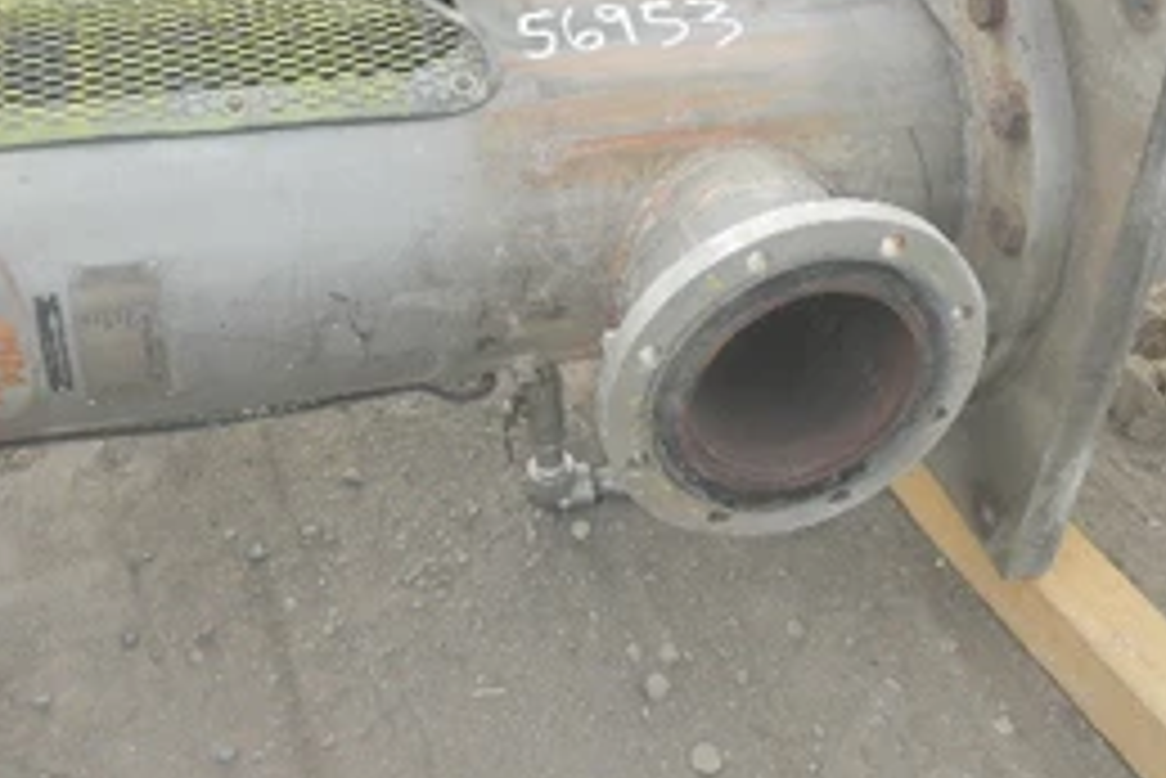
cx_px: 590
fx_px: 1458
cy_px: 252
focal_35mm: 45
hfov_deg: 43.6
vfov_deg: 29.7
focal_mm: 5
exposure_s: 1/160
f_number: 3
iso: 64
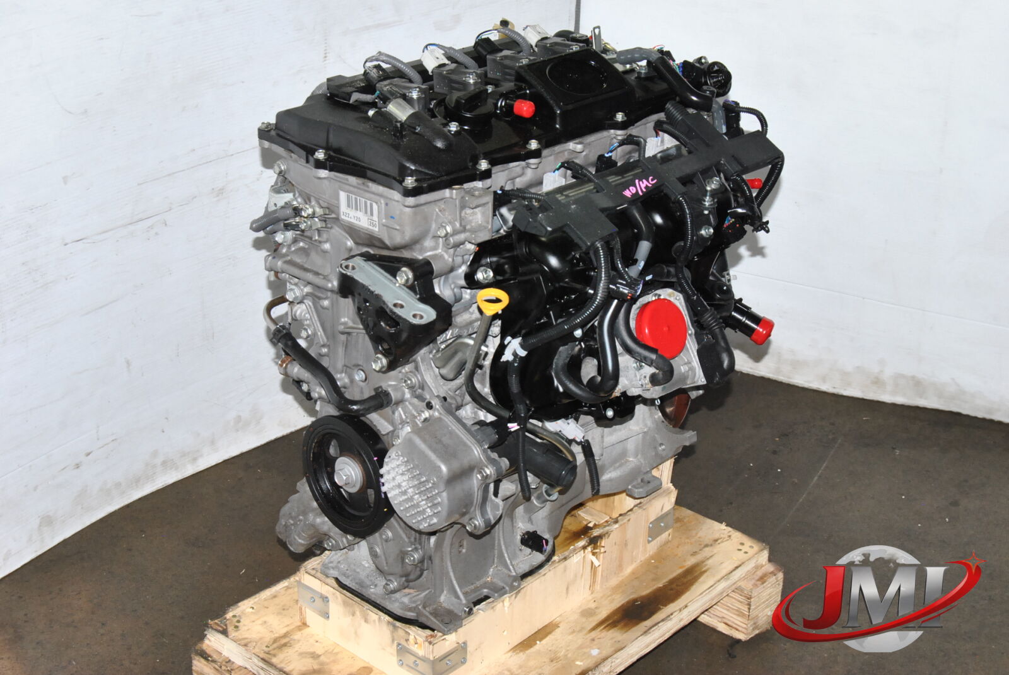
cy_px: 338
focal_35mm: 60
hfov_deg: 33.4
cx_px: 504
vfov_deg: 22.7
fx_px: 1684
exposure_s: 1/200
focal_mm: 40
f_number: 10
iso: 800
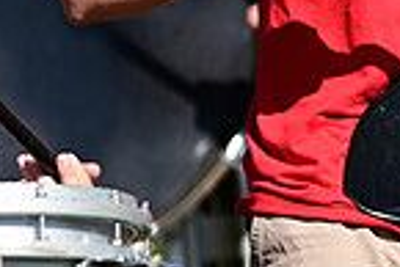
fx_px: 13302
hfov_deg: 1.7
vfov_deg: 1.2
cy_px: 96
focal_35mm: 1196
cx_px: -196
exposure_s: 1/1600
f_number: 2.8
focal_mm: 300
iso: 100
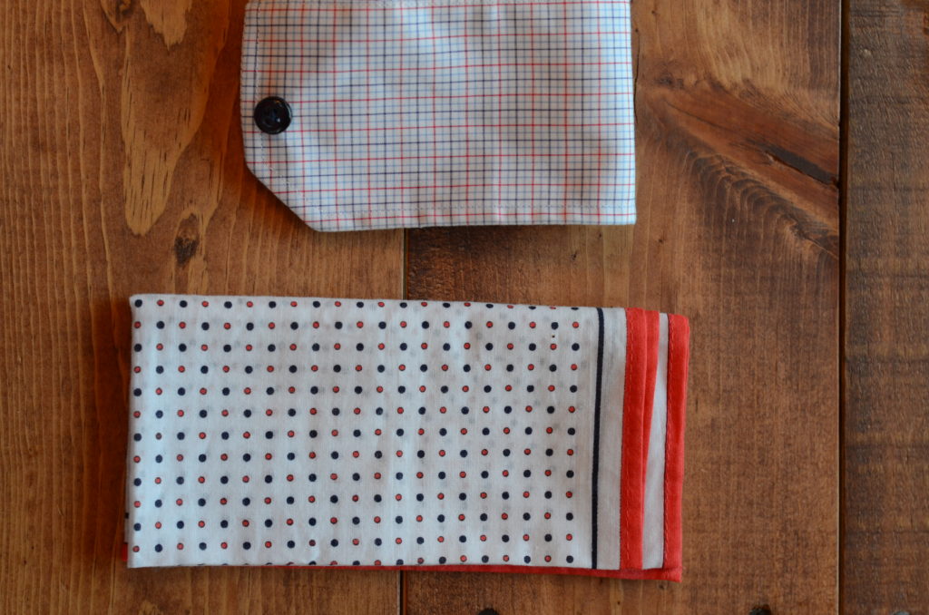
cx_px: 464
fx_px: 1931
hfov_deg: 27.0
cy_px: 308
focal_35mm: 75
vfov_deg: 18.1
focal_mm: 50
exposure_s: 1/160
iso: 800
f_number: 4
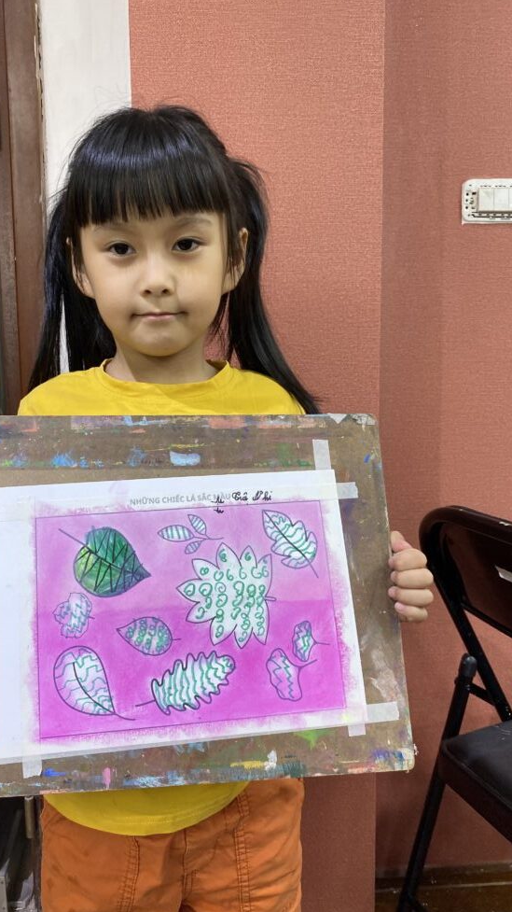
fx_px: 700
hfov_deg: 39.9
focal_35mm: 29
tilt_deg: -5.9
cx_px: 191
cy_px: 447
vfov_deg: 66.1
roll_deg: -1.1
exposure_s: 1/104
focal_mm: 4.25
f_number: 1.8
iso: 125
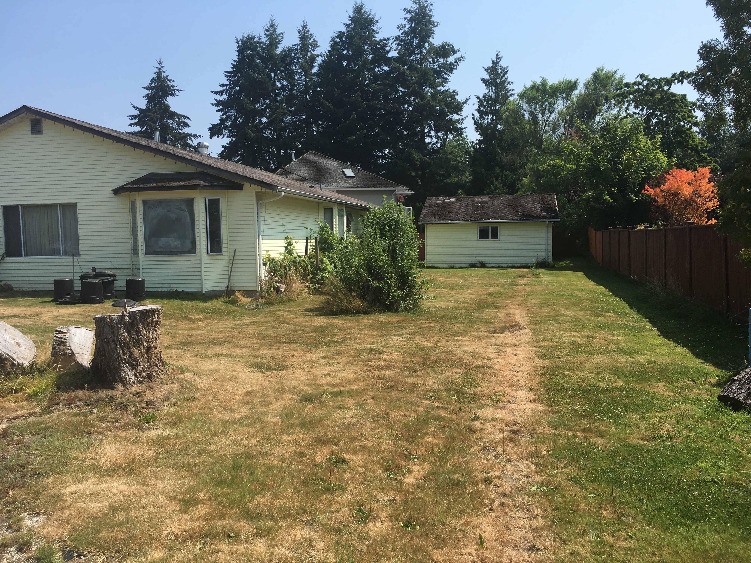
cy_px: 282
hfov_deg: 61.7
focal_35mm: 29
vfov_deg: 48.2
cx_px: 376
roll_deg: +1.6
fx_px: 629
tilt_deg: -3.2
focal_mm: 4.15
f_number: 2.2
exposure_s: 1/1374
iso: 25
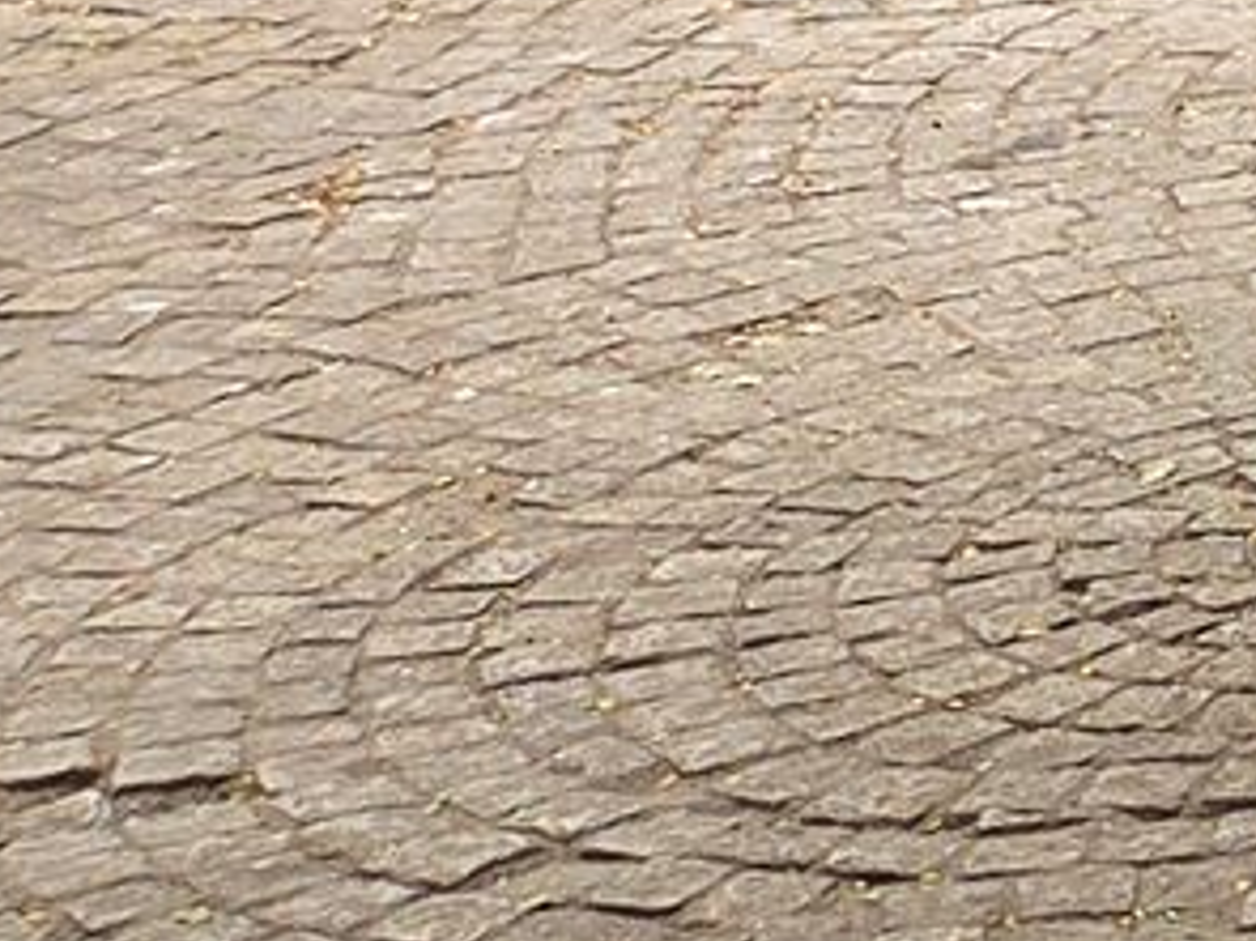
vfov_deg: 8.8
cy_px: -1099
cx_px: 4143
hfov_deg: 9.2
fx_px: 5658
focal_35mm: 156
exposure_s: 1/180
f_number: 1.8
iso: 40
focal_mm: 5.4
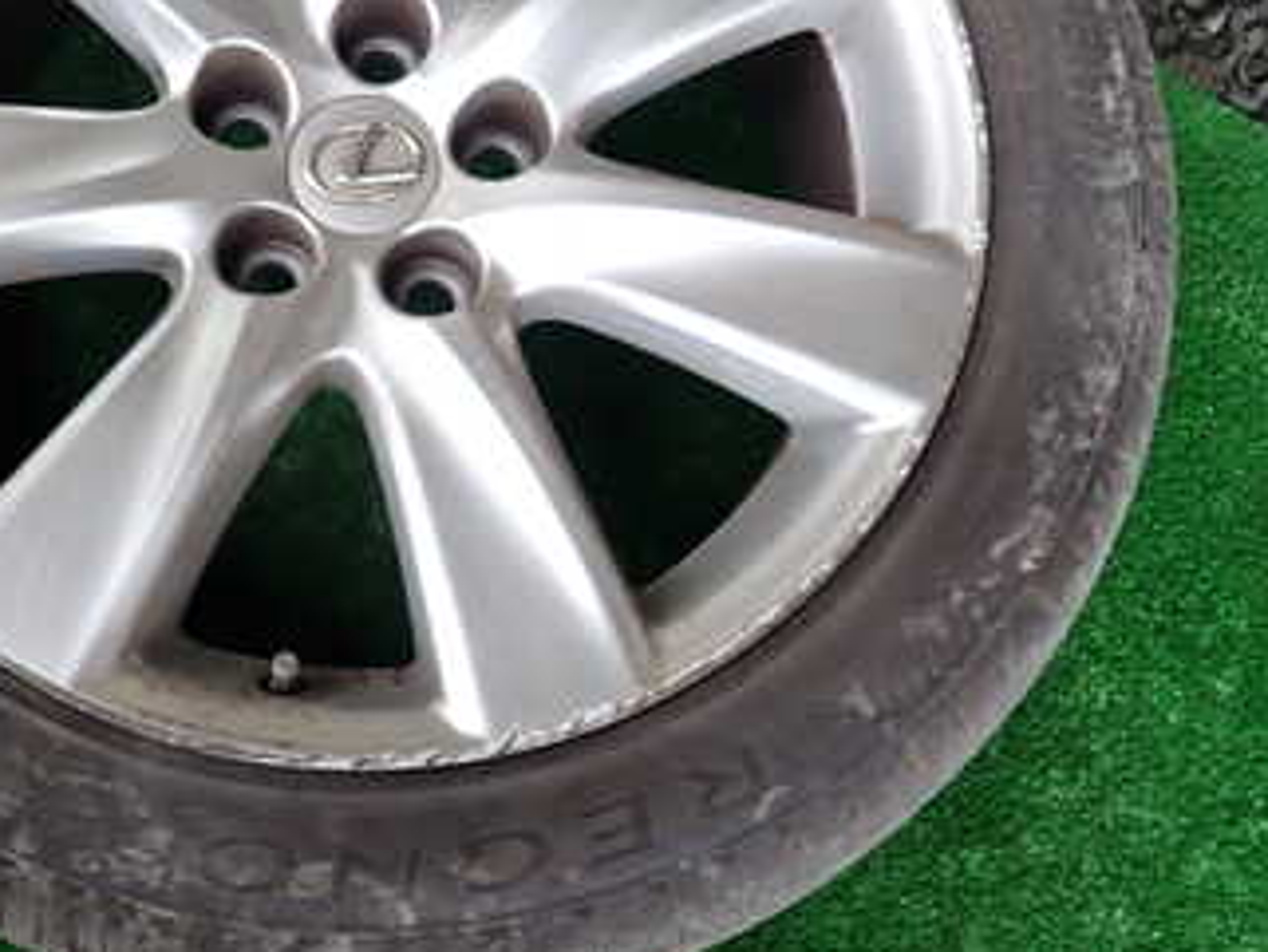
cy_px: 284
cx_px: 379
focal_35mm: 56
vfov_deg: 25.9
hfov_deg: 33.9
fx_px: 2052
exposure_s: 1/125
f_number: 2.3
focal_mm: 5.4
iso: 100
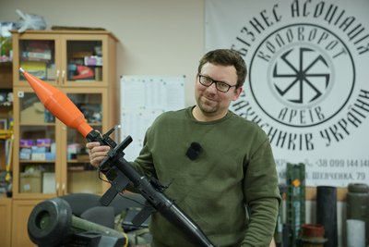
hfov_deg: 40.3
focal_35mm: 49
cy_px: 124
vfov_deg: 27.5
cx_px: 184
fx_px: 502
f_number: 2.8
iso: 200
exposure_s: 1/50
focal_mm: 49
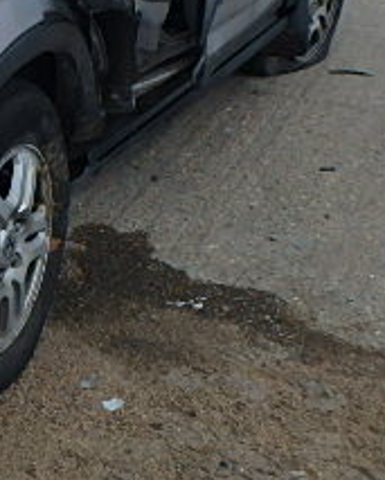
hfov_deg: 16.5
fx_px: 1208
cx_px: -198
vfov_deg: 21.6
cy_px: -14
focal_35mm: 85
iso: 125
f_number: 4.6
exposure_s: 1/250
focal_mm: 5.2
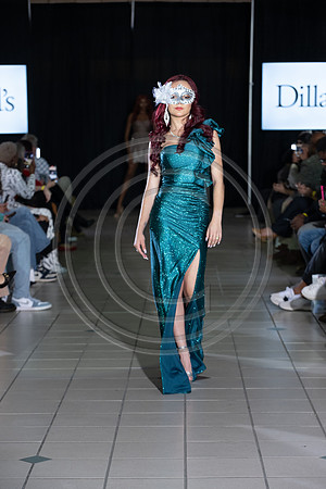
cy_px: 244
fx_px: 1385
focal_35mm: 102
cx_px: 163
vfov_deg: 20.0
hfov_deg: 13.4
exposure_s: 1/160
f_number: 5
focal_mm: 102
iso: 1250
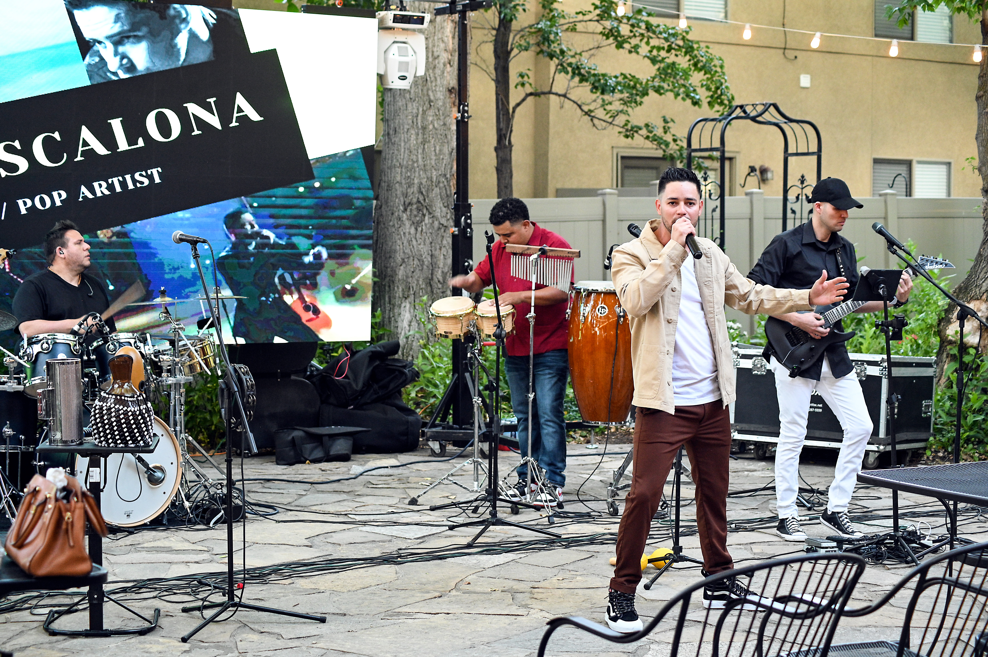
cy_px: 328
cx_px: 494
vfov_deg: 19.4
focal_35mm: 70
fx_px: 1920
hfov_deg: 28.9
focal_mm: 70
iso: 3200
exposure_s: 1/160
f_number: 5.6
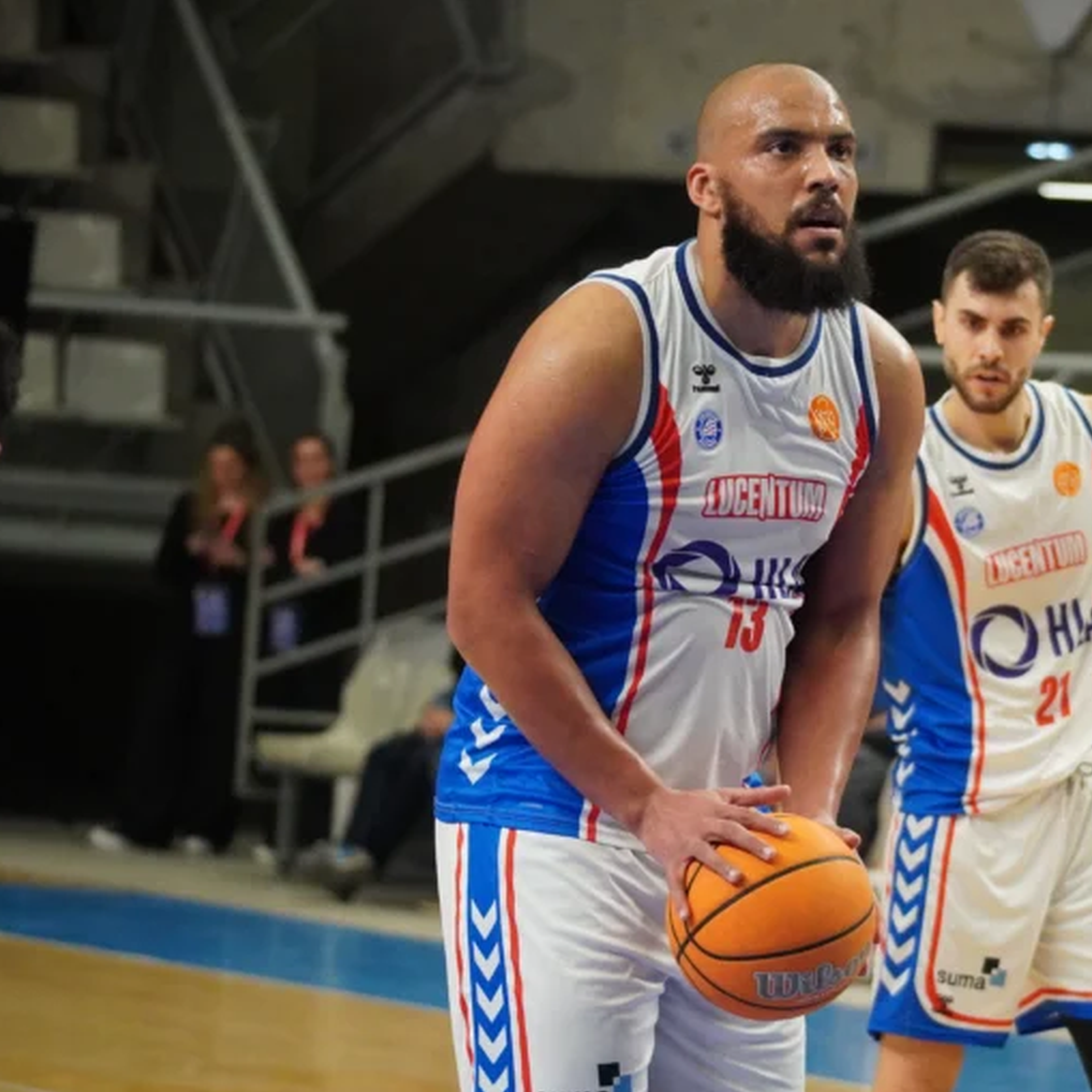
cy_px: 547
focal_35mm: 308
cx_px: 766
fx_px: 10993
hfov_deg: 5.7
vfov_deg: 5.7
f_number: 5.6
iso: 6400
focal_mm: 160
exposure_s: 1/1000
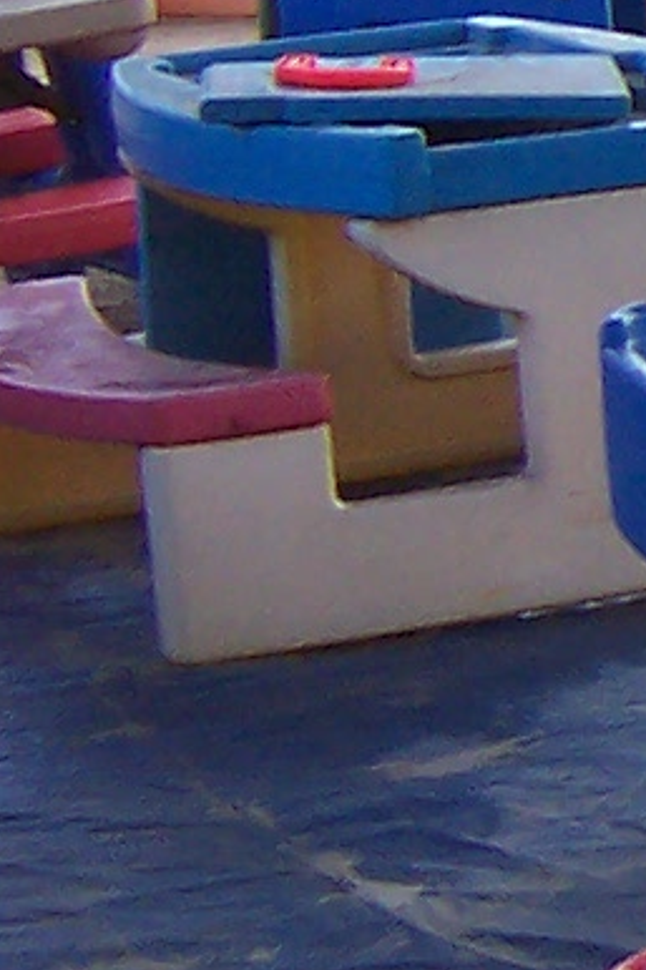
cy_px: -18
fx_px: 5522
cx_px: 2506
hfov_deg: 5.8
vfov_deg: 10.0
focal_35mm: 205
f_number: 3.4
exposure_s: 1/90
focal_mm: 5.5
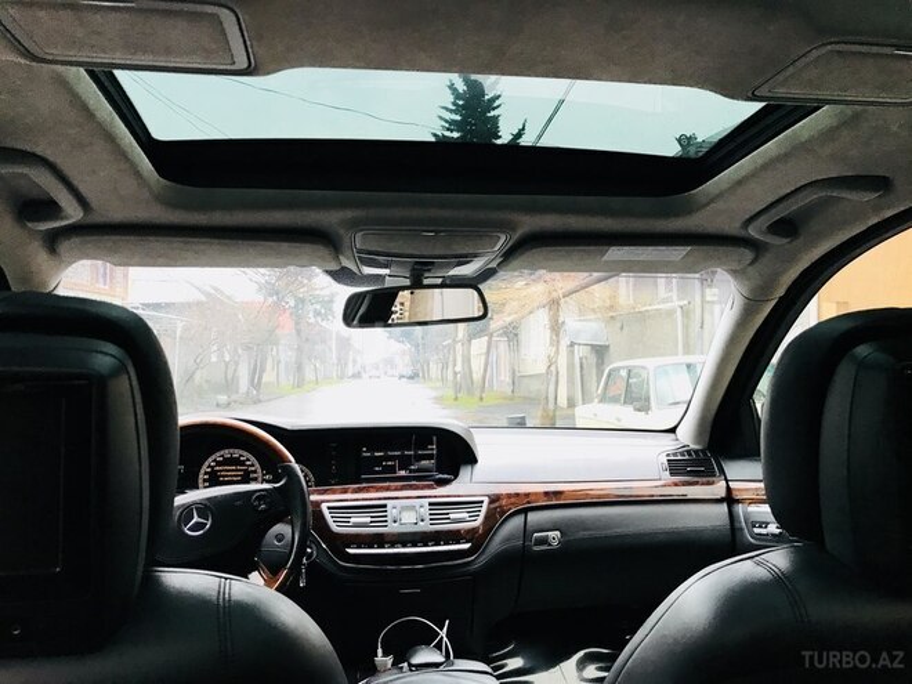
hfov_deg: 63.4
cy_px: 342
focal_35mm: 28
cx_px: 456
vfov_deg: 49.7
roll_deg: -1.3
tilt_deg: -0.1
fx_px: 738
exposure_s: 1/31
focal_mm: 3.99
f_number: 1.8
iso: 40
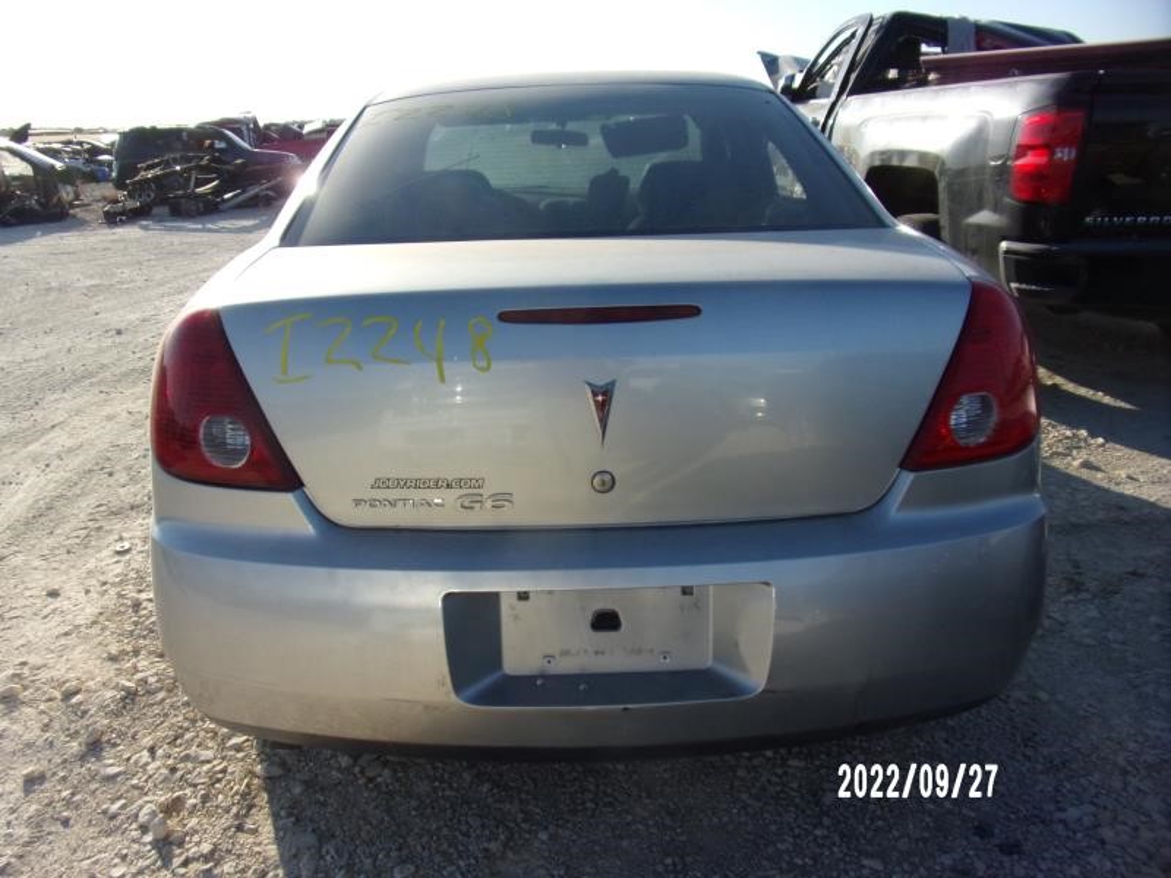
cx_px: 586
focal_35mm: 24
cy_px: 439
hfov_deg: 71.6
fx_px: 812
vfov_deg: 56.8
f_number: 3.3
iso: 80
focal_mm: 4.3
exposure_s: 1/800
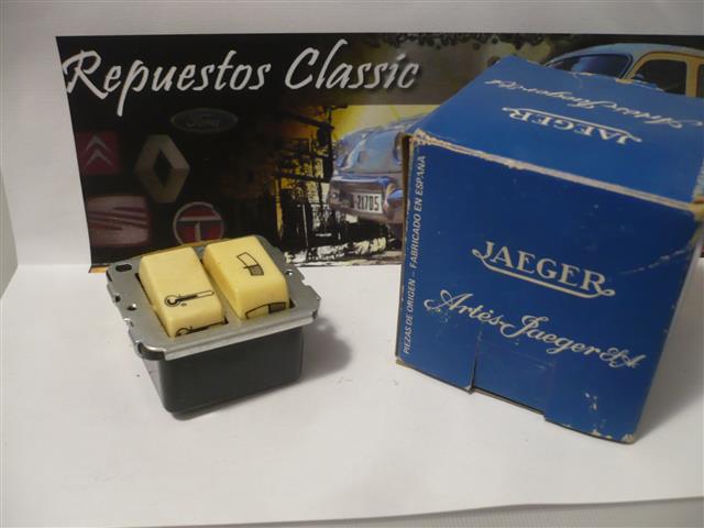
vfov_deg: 40.7
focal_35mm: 35
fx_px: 712
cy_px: 264
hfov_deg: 52.6
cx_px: 352
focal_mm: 5.8
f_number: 2.8
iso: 200
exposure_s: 1/6
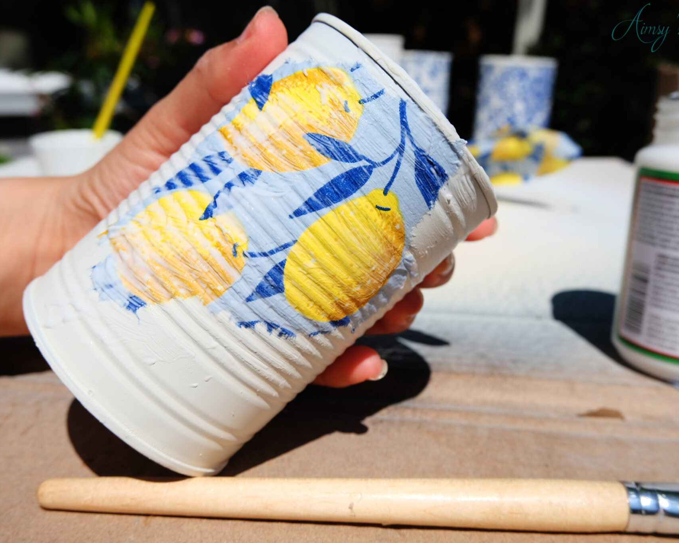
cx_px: 361
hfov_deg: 52.8
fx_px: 683
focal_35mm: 34
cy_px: 272
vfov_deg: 43.4
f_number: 6.4
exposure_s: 1/1400
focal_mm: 19.7
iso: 320
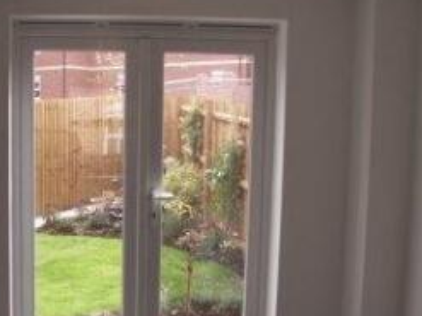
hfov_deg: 31.4
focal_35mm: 60
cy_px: 247
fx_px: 731
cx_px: 88
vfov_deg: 24.1
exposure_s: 1/100
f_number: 4
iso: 50
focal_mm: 5.86
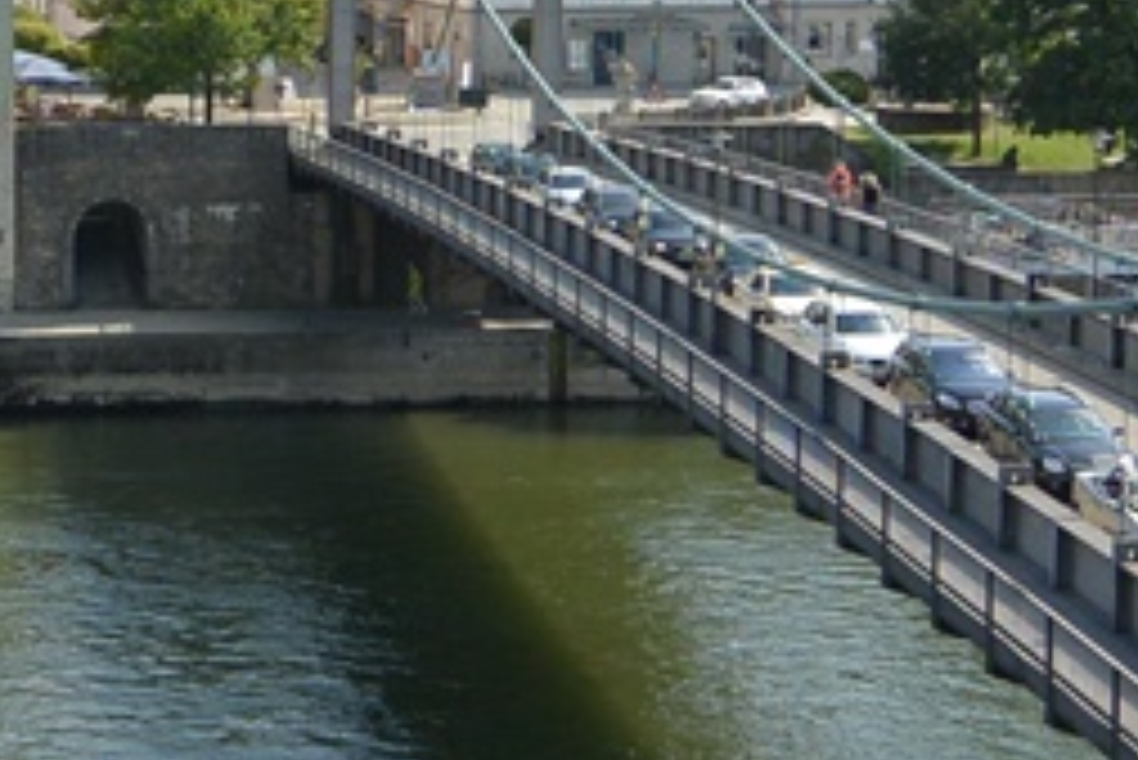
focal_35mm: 124
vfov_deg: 11.0
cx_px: 9
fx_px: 3922
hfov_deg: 16.2
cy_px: -7
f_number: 3.5
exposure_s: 1/1000
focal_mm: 11
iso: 100
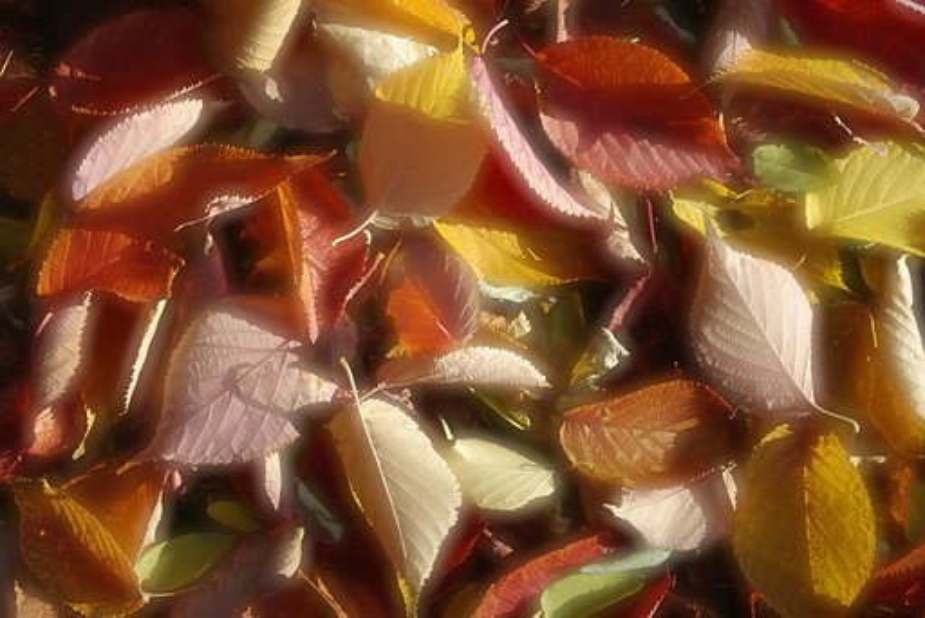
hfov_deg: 29.8
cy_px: 309
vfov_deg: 20.2
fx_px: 1735
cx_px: 462
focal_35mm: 68
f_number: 7.1
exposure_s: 1/320
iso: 400
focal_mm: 45
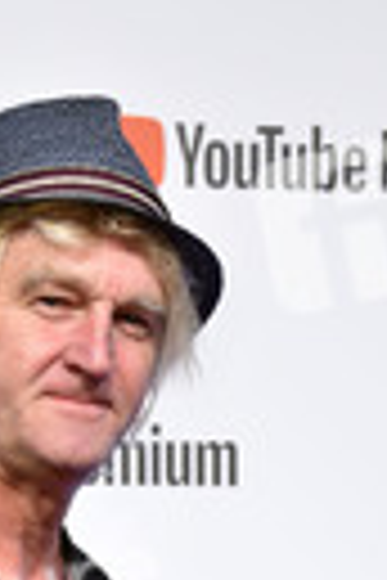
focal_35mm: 223
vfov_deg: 9.0
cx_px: 76
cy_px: 881
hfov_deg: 6.2
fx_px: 3596
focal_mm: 72
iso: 640
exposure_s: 1/125
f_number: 5.6
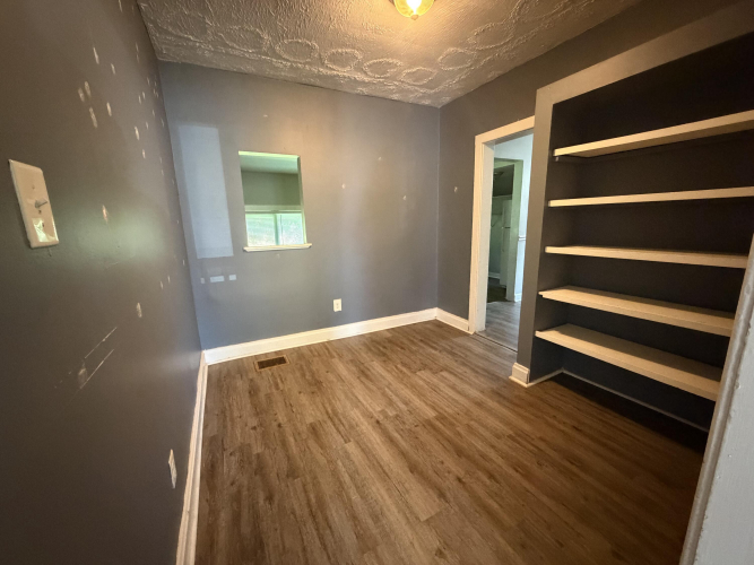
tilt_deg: -11.3
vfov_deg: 85.7
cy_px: 282
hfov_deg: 102.1
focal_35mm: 14
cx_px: 377
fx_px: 305
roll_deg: +2.0
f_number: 2.2
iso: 1250
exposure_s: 1/40
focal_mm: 2.22
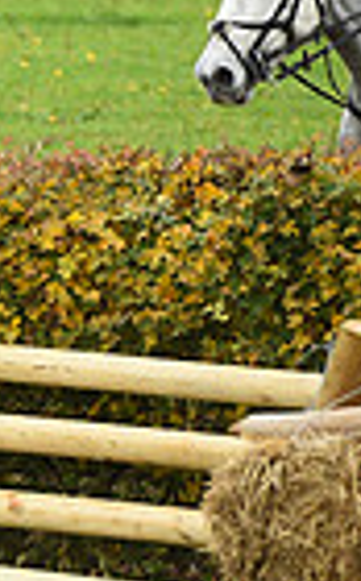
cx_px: -676
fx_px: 13388
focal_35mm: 847
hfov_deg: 1.5
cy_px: 83
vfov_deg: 2.5
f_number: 5
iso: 1250
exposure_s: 1/1000
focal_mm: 200
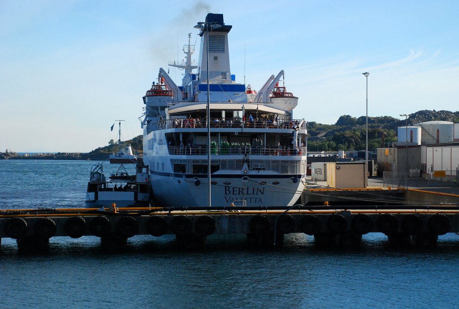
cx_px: 230
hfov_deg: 25.9
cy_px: 154
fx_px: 997
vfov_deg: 17.6
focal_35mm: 78
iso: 800
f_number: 7.1
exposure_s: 1/800
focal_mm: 52
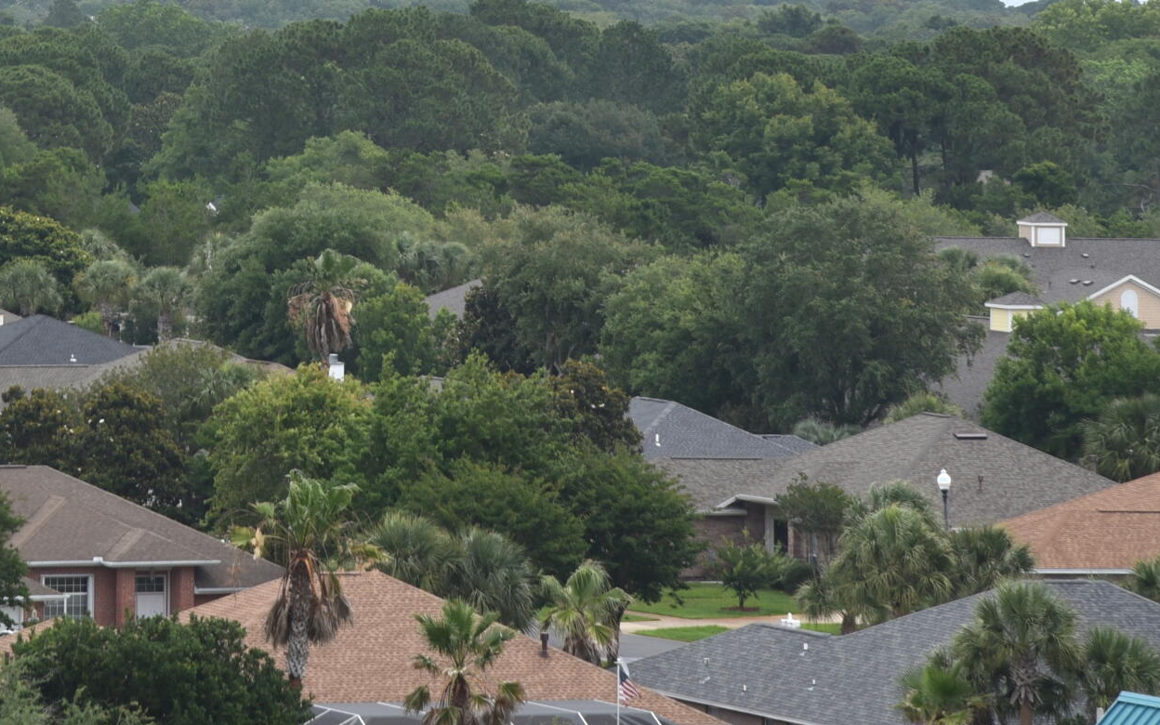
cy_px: -163
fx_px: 9294
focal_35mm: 294
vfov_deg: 4.5
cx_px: 45
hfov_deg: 7.1
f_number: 9
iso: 200
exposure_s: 1/320
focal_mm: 120
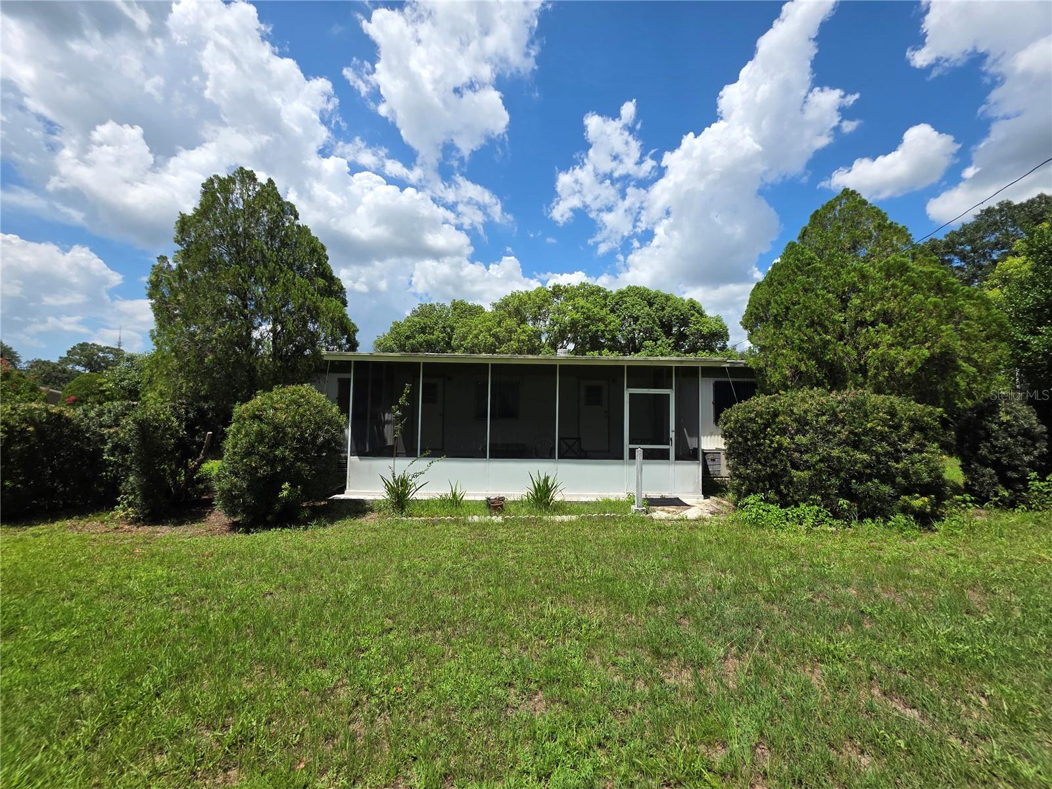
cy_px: 394
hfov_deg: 106.2
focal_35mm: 13
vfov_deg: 89.9
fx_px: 395
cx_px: 526
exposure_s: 1/2371
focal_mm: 2.2
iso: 40
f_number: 1.9
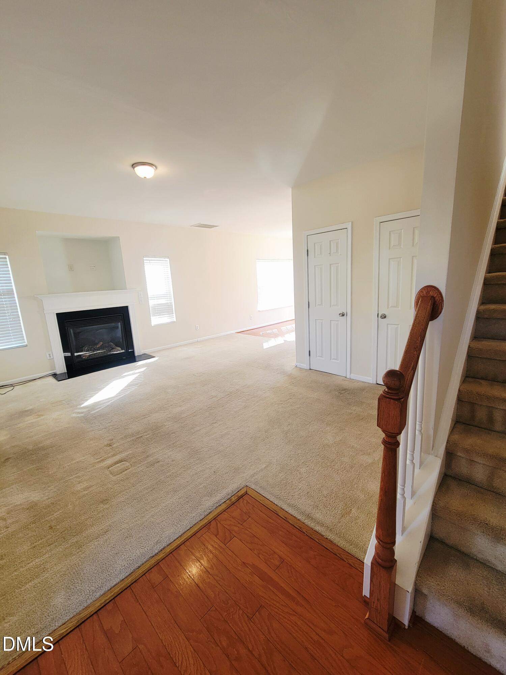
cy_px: 338
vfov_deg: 106.2
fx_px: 253
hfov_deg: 89.9
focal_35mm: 13
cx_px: 253
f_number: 2.2
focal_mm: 2.2
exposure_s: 1/60.2
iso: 80
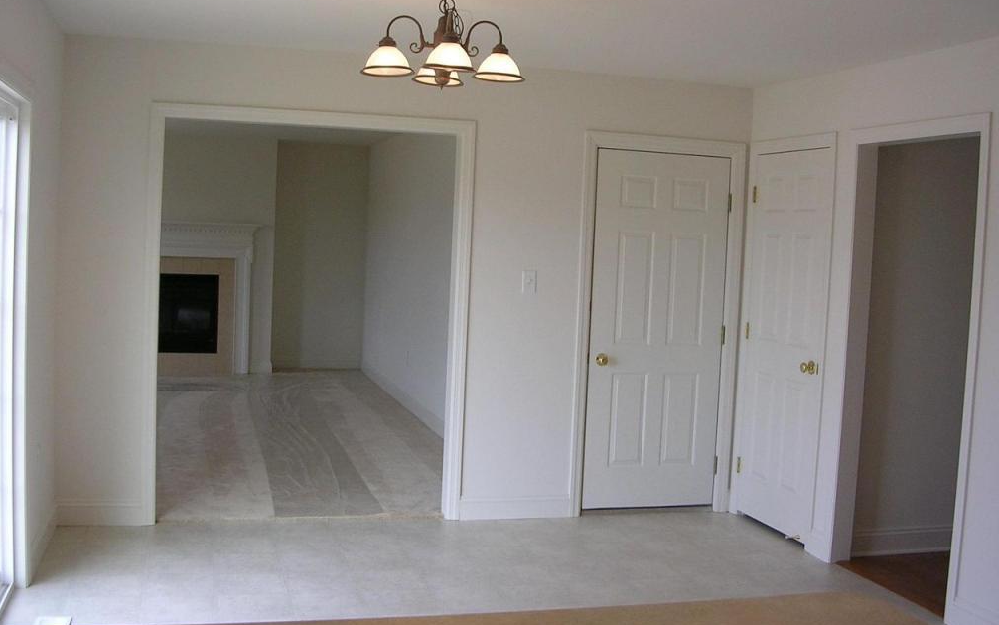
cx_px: 506
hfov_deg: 48.2
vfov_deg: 31.3
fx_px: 1116
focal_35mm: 41
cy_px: 303
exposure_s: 1/69.9
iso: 50
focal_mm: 5.8
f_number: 2.8
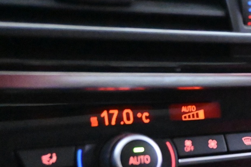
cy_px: 186
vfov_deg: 15.4
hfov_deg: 21.8
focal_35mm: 86
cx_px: 305
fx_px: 599
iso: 18000
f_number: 4
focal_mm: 22
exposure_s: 1/40
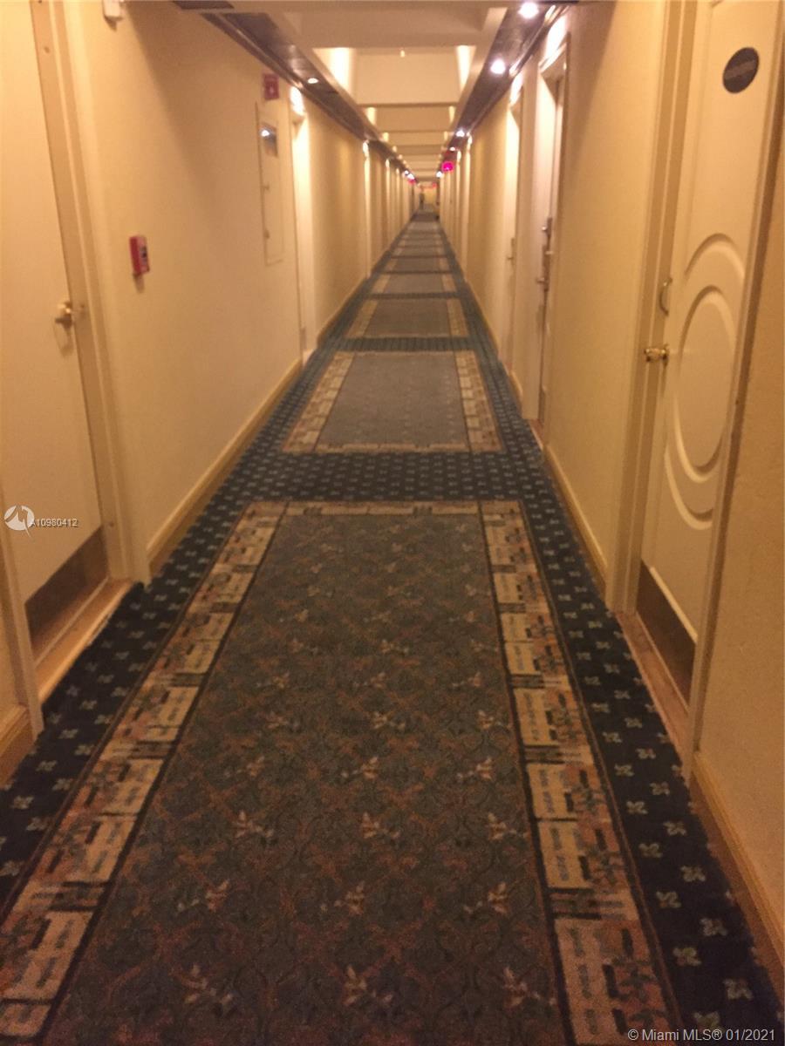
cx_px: 392
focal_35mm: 29
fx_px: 877
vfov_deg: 61.7
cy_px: 523
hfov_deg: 48.2
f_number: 2.2
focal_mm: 4.15
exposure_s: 1/15
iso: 320
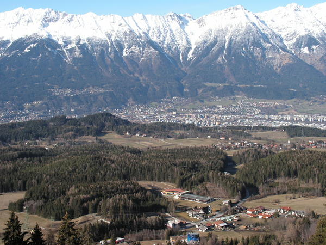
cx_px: 163
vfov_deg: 27.5
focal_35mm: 53
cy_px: 122
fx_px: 499
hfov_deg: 36.2
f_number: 4.8
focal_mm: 8.9
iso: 50
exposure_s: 1/250
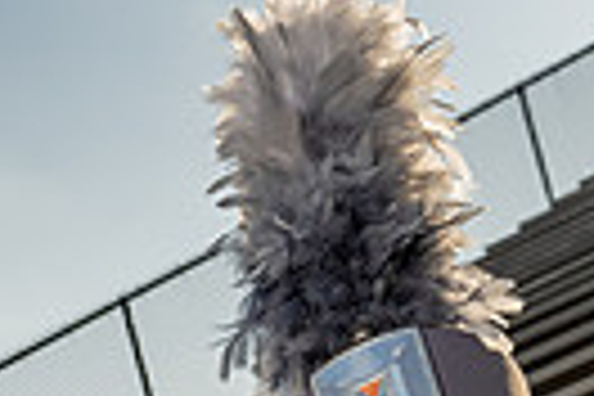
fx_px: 2194
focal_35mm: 133
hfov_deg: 15.3
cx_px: 459
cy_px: 918
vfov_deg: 9.3
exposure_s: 1/250
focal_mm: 39
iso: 100
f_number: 8
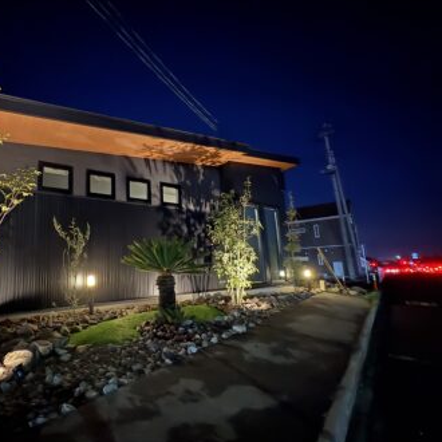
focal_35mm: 18
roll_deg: +2.1
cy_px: 229
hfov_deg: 78.5
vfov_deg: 80.7
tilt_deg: +10.9
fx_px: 260
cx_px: 153
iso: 1600
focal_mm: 2.22
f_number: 2.2
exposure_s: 1/8
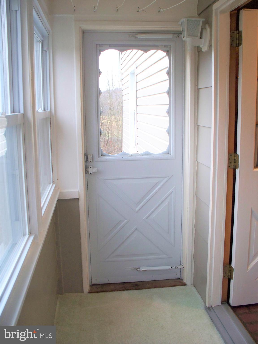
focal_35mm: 36
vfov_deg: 51.4
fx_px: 358
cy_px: 172
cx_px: 129
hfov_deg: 39.7
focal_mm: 7.54
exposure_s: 1/60
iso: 200
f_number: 2.8
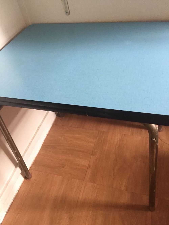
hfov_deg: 48.2
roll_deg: +16.0
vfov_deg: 61.7
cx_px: 84
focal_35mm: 29
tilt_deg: -44.6
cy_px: 112
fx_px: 189
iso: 200
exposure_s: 1/33
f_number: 2.2
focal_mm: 4.15
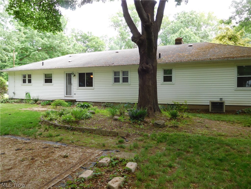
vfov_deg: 54.9
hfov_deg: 69.4
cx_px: 126
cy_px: 94
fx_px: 181
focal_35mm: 25
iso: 125
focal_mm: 4.5
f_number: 3.4
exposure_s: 1/125
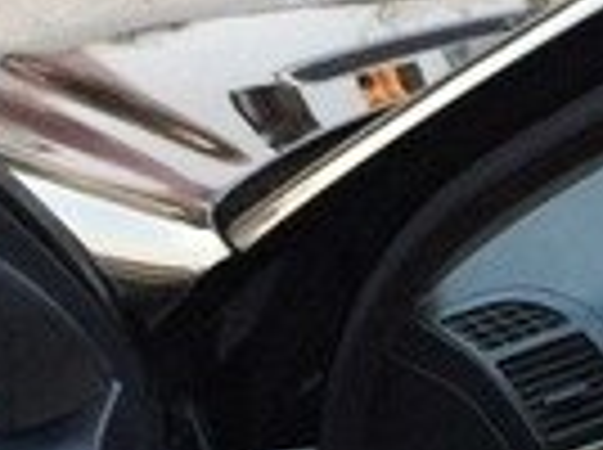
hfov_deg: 13.5
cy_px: 556
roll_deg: -1.1
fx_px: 2487
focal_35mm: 143
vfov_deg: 10.2
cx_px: 702
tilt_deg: -26.6
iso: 320
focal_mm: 4.15
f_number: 2.2
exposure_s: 1/33
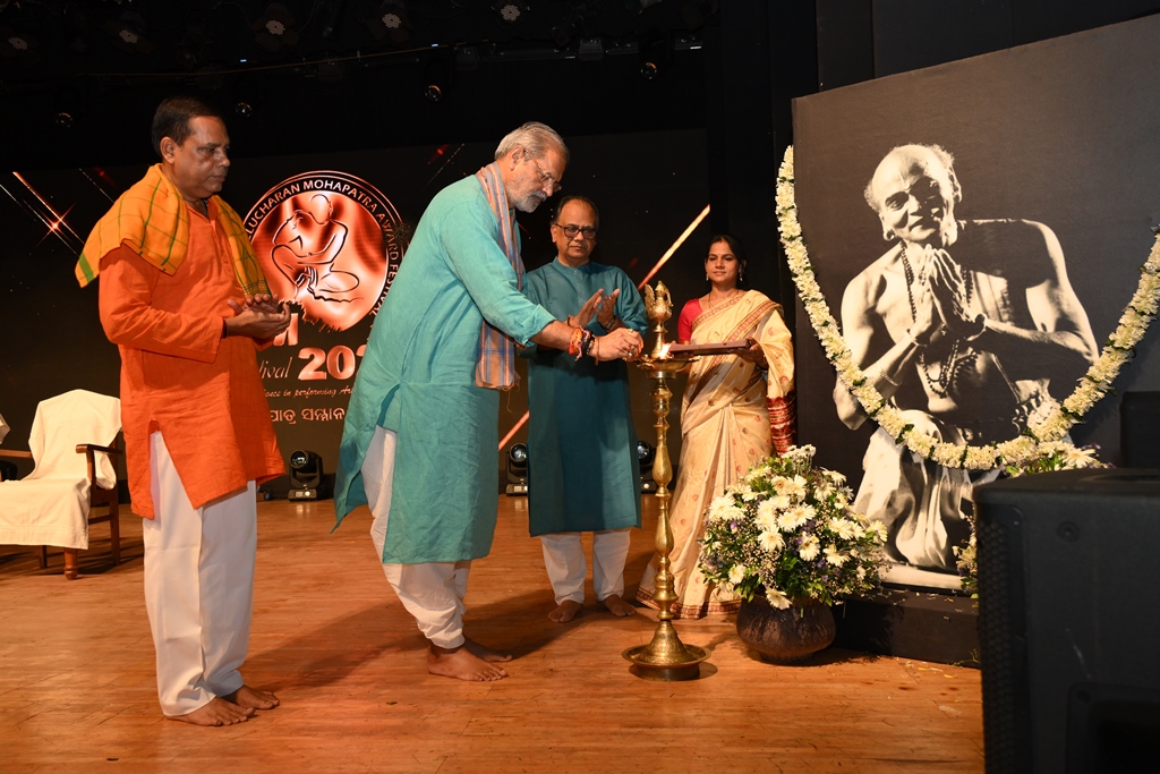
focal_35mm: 30
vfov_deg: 43.6
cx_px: 580
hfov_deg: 61.9
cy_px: 387
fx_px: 967
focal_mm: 30
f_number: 5.6
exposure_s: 1/200
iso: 1600
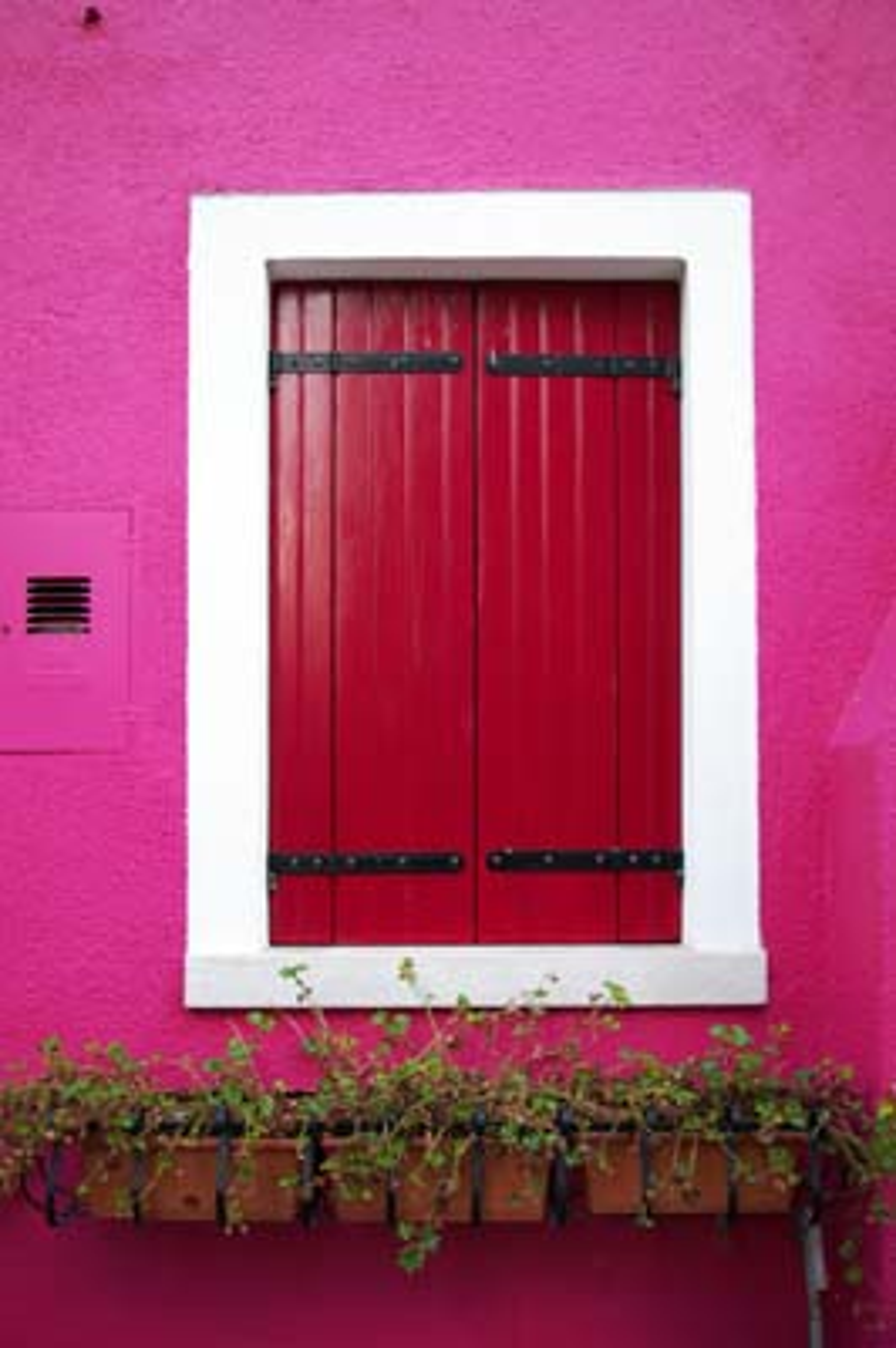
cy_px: 674
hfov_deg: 36.8
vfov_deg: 53.2
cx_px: 448
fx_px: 1346
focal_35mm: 36
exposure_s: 1/10
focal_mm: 24
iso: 400
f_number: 4
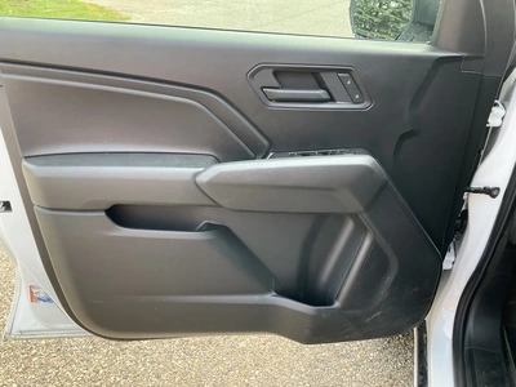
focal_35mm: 29
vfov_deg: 48.2
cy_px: 194
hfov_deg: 61.7
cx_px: 258
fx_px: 432
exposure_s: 1/151
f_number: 1.8
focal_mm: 3
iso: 32
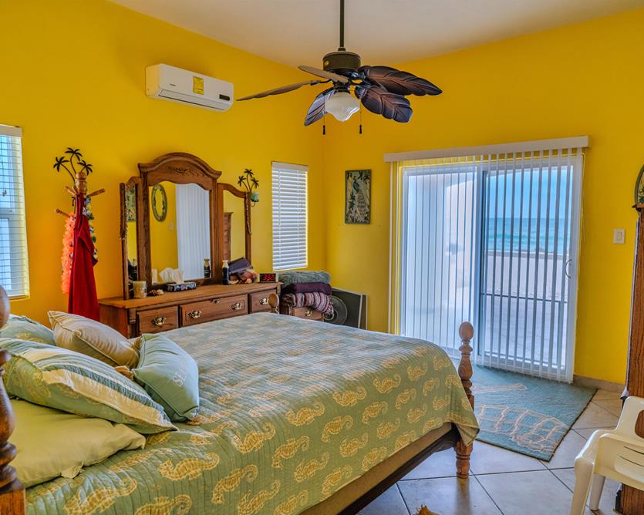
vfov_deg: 60.9
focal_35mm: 23
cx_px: 346
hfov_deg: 72.5
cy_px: 260
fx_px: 438
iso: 640
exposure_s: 1/350
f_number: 4
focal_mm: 20
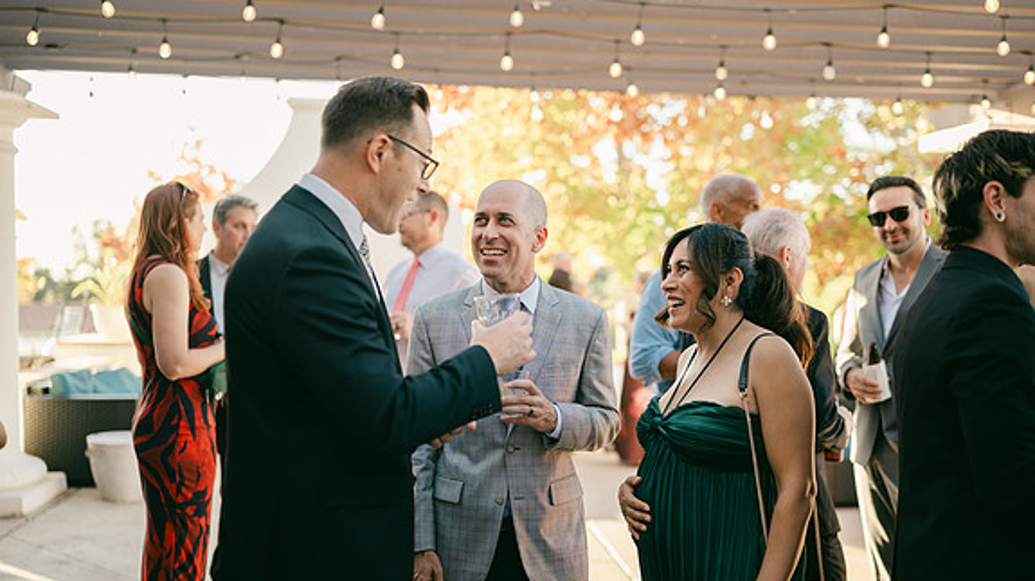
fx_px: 1015
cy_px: 344
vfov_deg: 31.9
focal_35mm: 37
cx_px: 520
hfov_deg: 54.0
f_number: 1.4
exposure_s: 1/250
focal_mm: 35
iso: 64
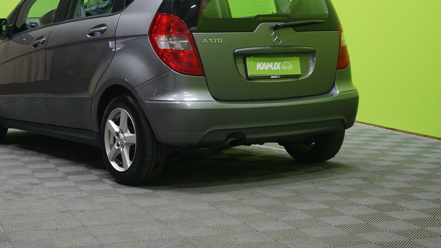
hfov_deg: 28.9
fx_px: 854
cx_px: 186
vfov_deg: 16.5
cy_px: 81
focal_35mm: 73
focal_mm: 54
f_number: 4.5
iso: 640
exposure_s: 1/25
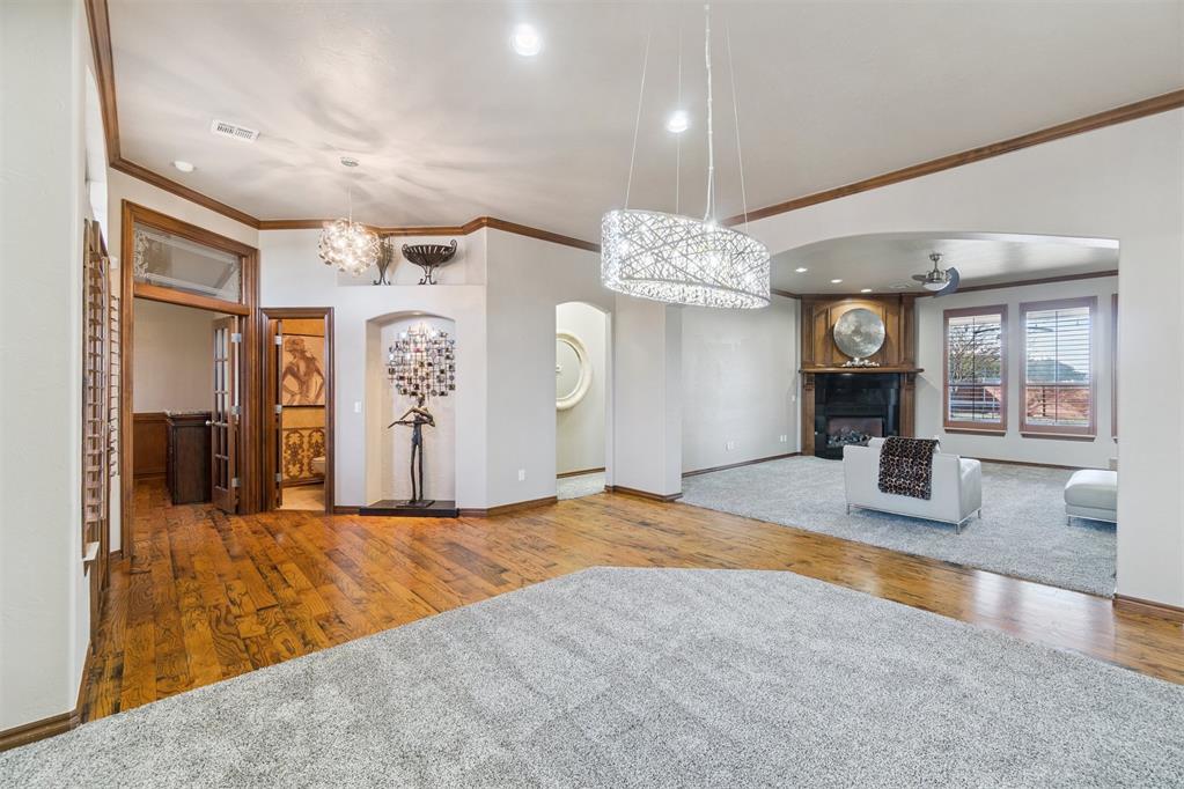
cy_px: 394
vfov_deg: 77.3
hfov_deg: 100.4
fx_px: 493
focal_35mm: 15
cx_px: 592
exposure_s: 1/25
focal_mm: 10
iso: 200
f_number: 6.3
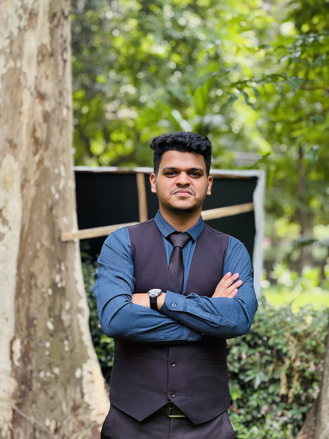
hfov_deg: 19.1
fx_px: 976
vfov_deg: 25.3
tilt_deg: +1.1
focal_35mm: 77
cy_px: 220
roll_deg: -2.8
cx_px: 164
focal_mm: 9
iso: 64
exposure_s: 1/99
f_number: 2.8
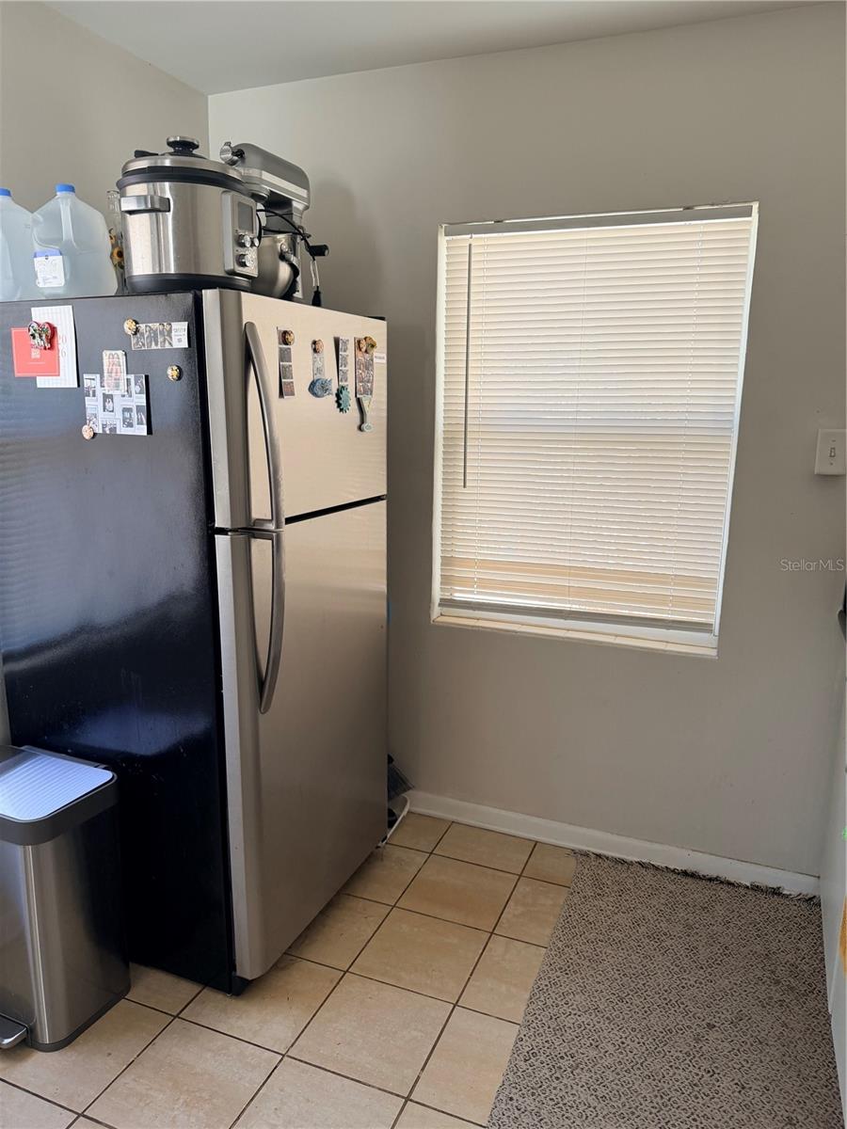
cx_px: 424
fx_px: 783
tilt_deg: -13.3
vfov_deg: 71.6
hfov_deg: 56.8
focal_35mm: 24
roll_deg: -0.3
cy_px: 564
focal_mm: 6.76
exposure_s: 1/121
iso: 160
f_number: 1.78
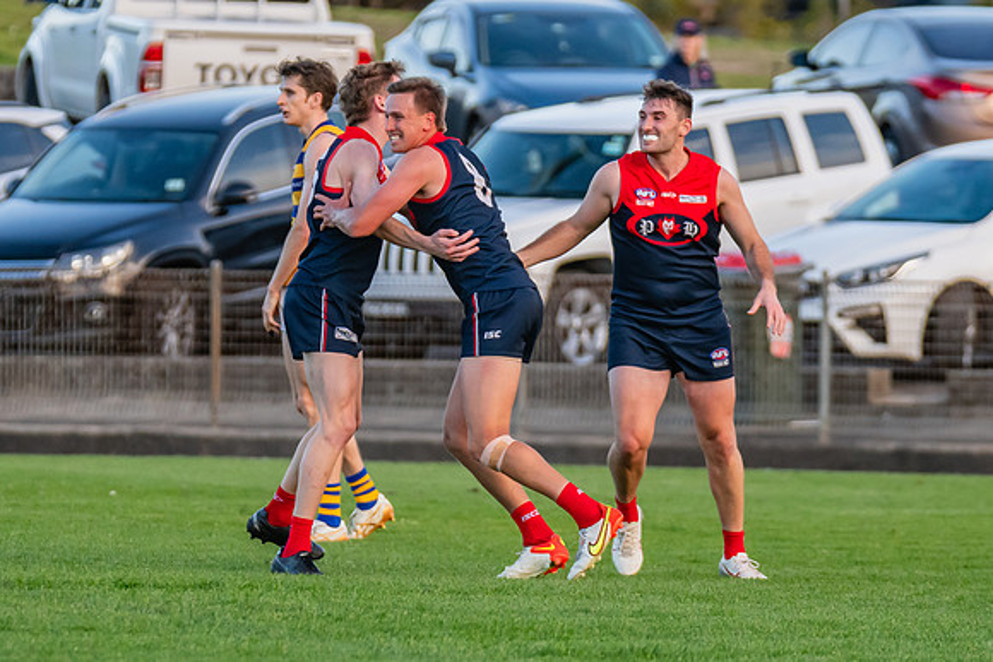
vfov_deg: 2.4
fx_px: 16129
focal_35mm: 585
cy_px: 274
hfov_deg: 3.5
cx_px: 471
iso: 1250
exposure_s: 1/1250
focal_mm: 270
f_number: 4
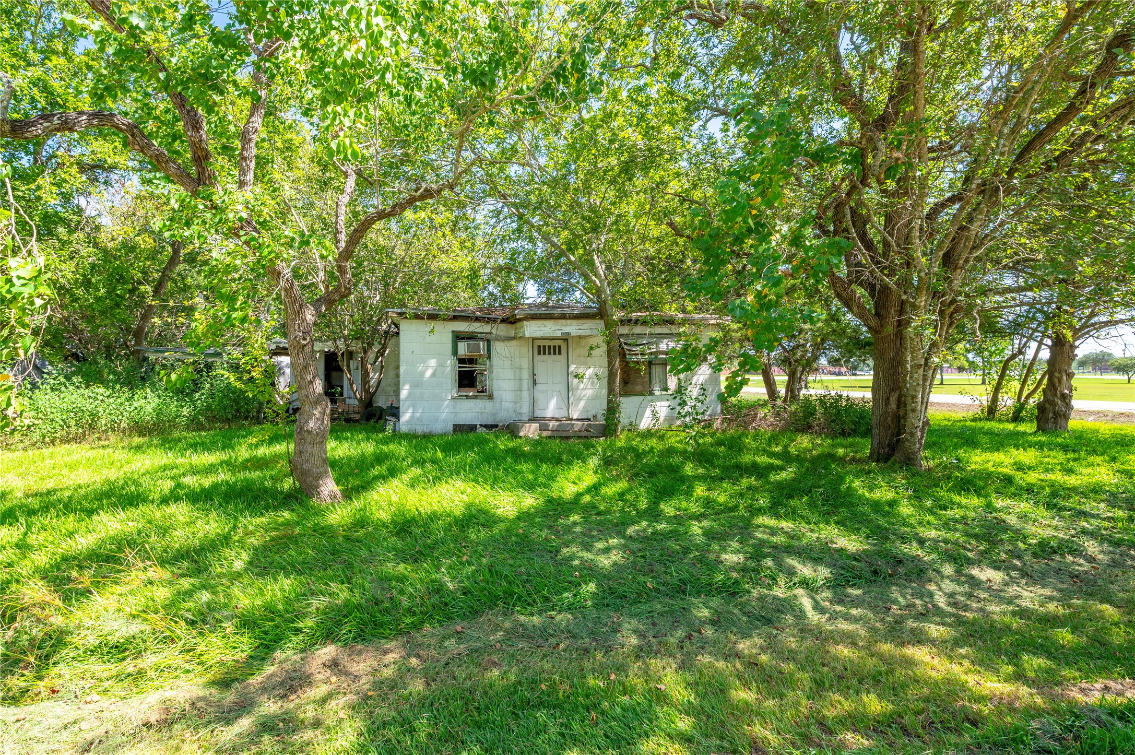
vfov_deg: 77.2
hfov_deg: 100.4
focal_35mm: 15
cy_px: 378
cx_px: 568
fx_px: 473
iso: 125
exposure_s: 1/100
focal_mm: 15
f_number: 11
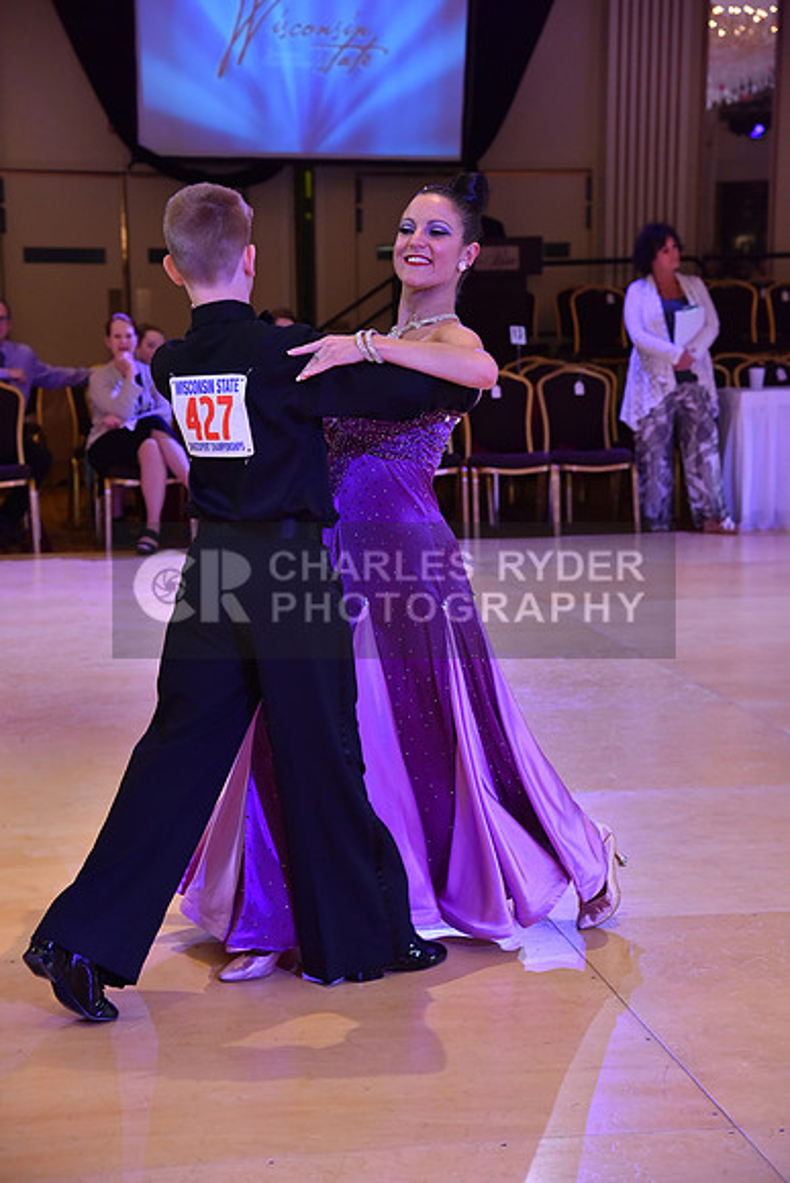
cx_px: 395
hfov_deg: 19.5
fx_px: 2303
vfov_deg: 28.8
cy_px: 592
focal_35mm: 70
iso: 1600
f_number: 5
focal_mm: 70
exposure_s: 1/250
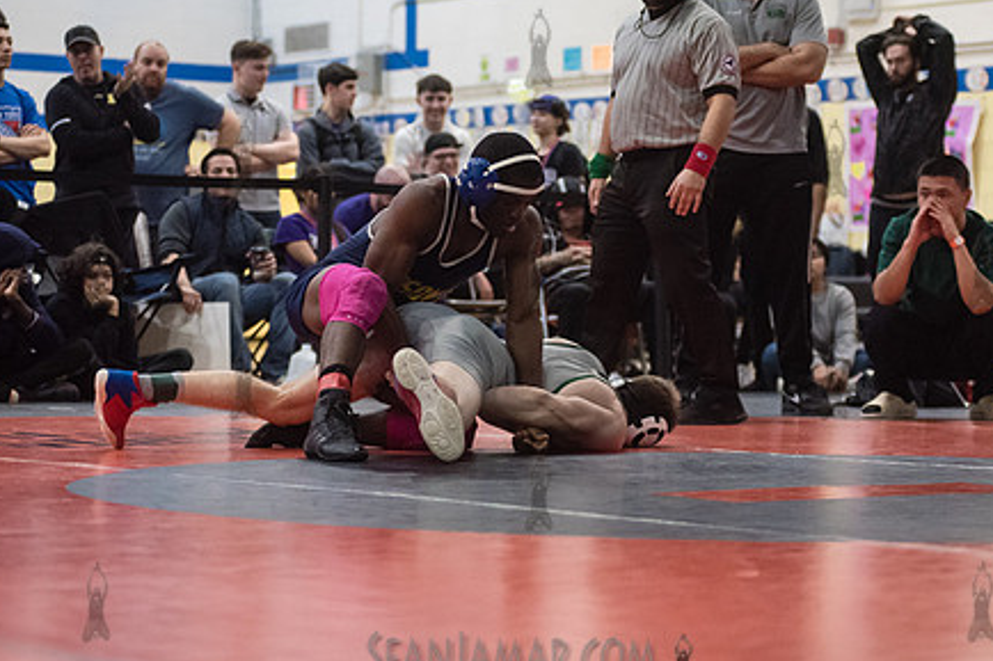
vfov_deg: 12.8
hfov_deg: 19.1
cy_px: 269
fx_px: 2950
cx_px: 538
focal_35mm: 107
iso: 8000
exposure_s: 1/500
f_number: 3.5
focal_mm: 80
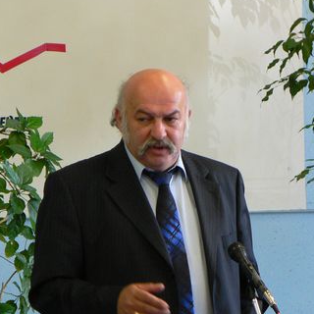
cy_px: 155
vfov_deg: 6.6
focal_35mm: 265
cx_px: 160
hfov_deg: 6.6
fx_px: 2720
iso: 200
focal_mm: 32.9
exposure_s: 1/30
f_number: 3.3
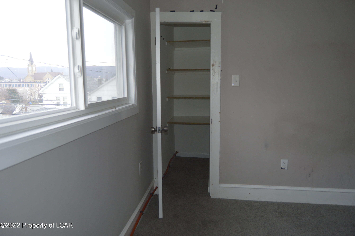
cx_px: 178
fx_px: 266
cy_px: 118
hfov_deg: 67.4
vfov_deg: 47.8
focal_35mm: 27
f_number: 3.5
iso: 450
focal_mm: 18
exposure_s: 1/60
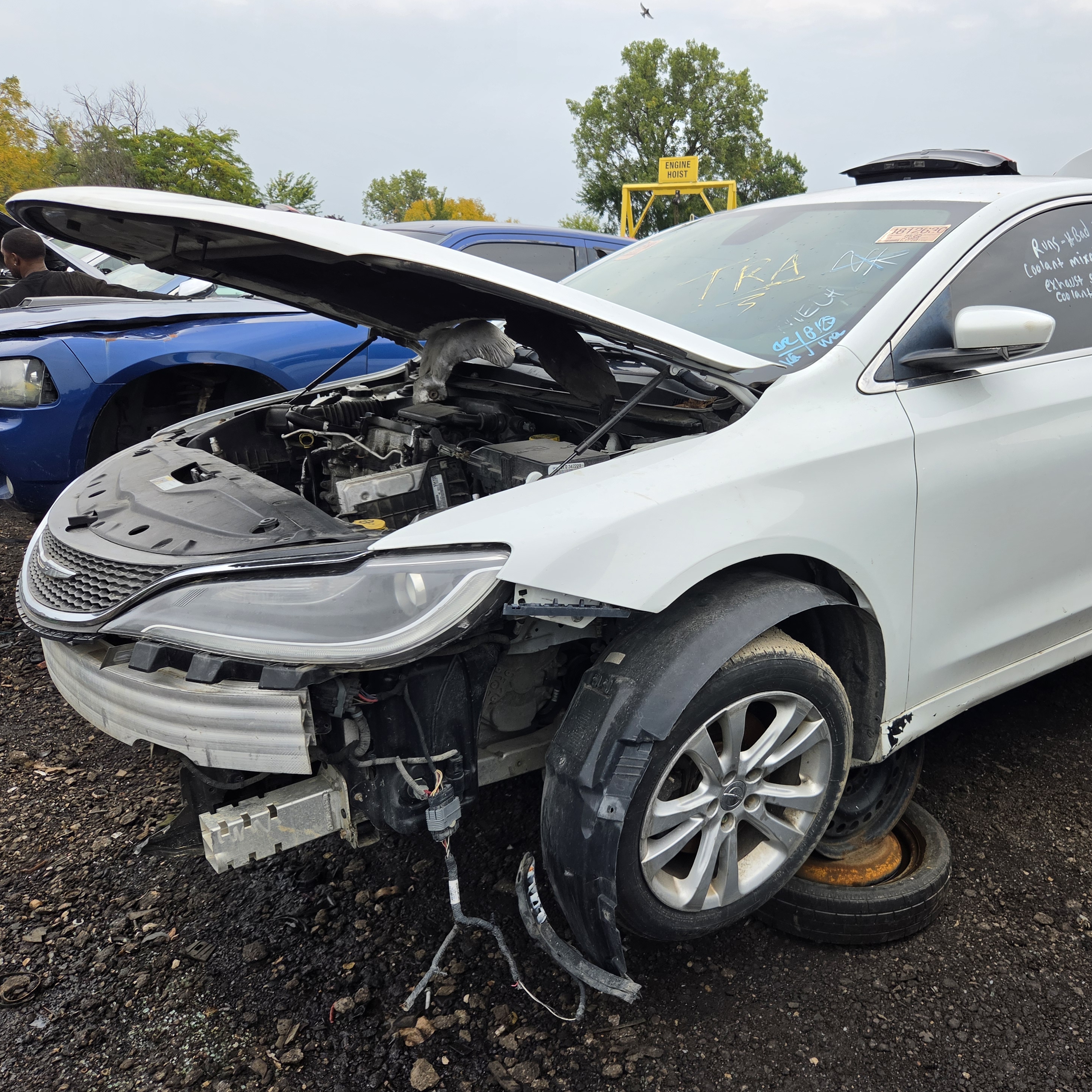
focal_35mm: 28
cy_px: 554
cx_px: 700
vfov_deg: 57.3
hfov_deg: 56.4
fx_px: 999
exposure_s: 1/1525
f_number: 1.8
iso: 80
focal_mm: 5.4
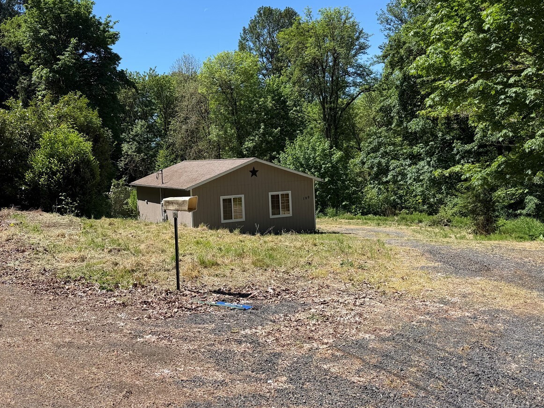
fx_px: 519
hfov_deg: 54.4
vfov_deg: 42.9
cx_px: 187
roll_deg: +3.1
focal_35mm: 33
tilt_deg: -2.0
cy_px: 181
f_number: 1.78
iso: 80
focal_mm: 6.76
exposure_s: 1/3145
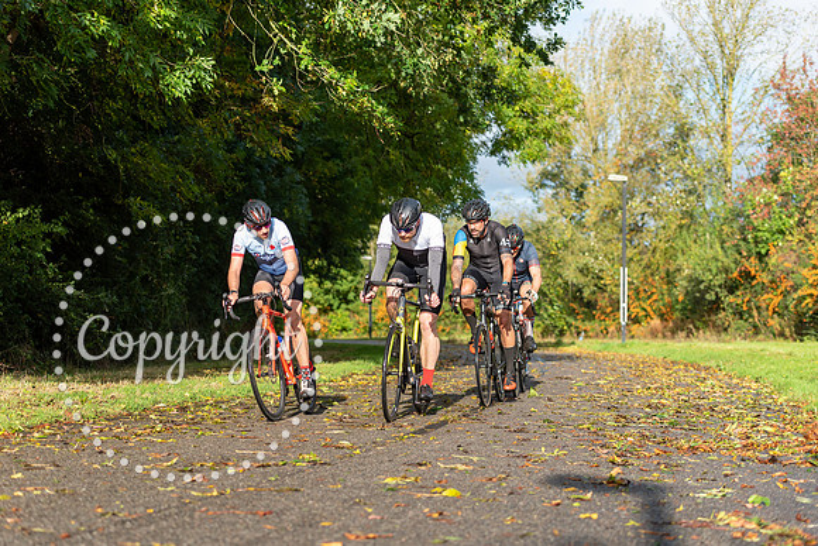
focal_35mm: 70
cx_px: 409
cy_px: 273
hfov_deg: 28.8
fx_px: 1591
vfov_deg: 19.5
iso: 200
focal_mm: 70
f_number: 3.2
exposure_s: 1/1600
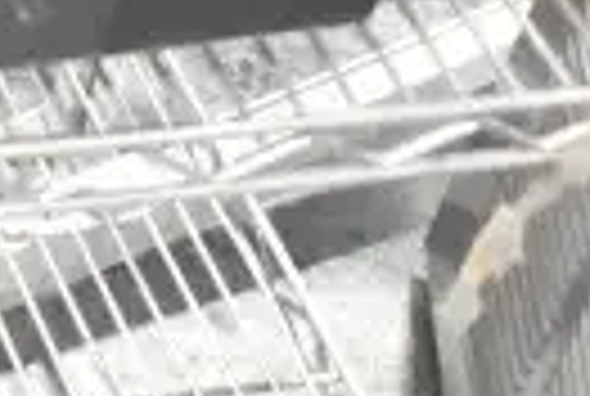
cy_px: -493
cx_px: -477
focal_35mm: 160
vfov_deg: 8.1
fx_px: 2634
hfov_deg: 11.8
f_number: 3.8
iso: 6400
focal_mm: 23
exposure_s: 1/60
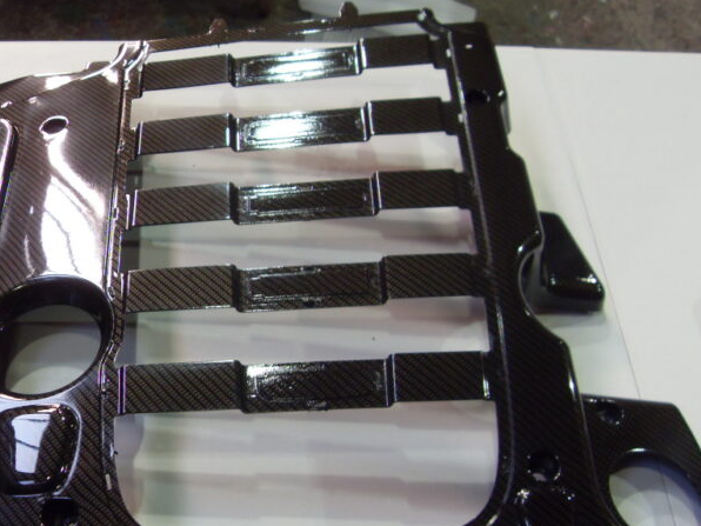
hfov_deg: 40.2
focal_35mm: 47
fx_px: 952
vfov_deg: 30.7
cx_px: 278
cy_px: 329
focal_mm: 6.3
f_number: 2.8
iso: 160
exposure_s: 1/45
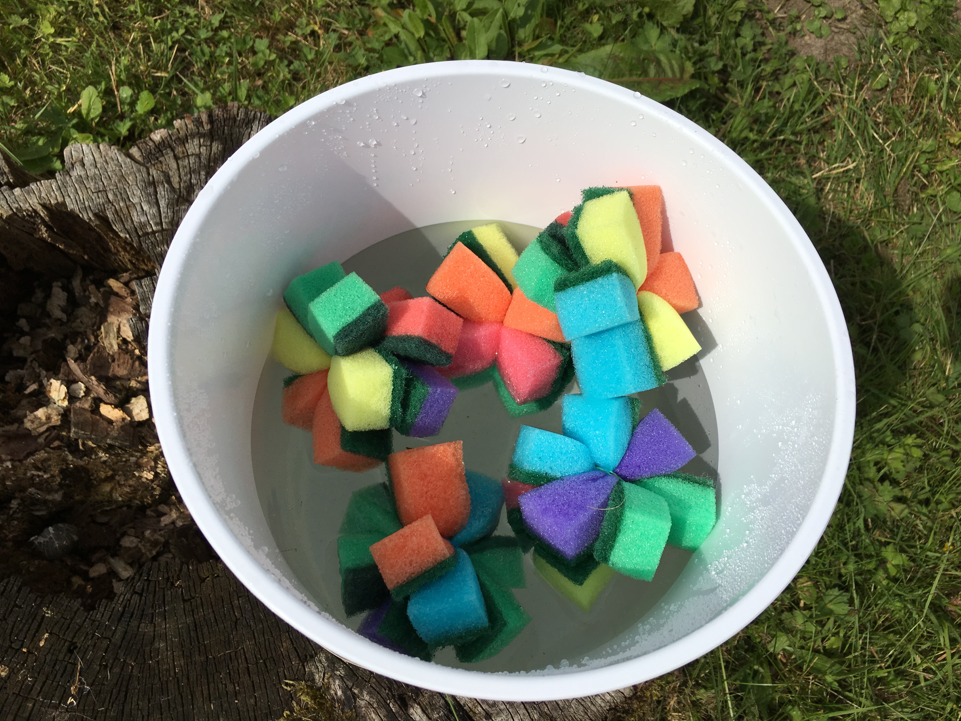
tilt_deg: -69.5
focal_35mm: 29
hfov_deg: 61.7
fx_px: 805
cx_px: 480
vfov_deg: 48.2
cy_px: 360
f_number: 2.2
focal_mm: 4.15
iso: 25
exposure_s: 1/3077
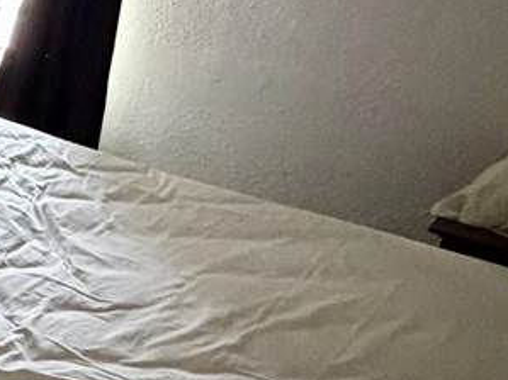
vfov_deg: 24.2
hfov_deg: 22.7
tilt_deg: -20.3
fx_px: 880
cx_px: -347
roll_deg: +0.1
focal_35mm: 60
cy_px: 101
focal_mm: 2.22
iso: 1600
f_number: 2.2
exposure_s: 1/40
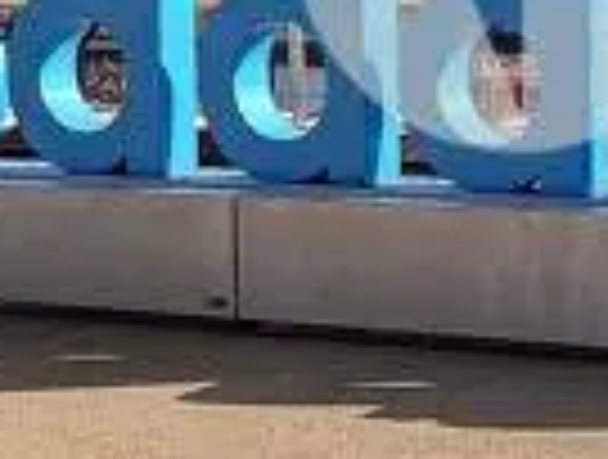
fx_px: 2554
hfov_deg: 13.5
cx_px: 516
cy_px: -76
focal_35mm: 145
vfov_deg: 10.1
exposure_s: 1/590
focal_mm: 6.11
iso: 50
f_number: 1.7
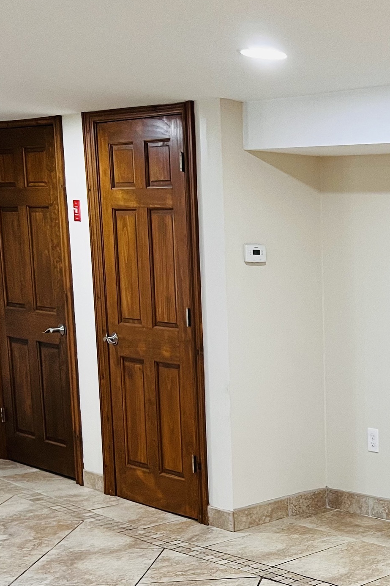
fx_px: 975
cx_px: 538
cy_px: 434
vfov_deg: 32.8
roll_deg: -1.5
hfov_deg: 20.3
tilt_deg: -9.8
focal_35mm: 60
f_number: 1.5
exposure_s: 1/60
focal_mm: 5.7
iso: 125
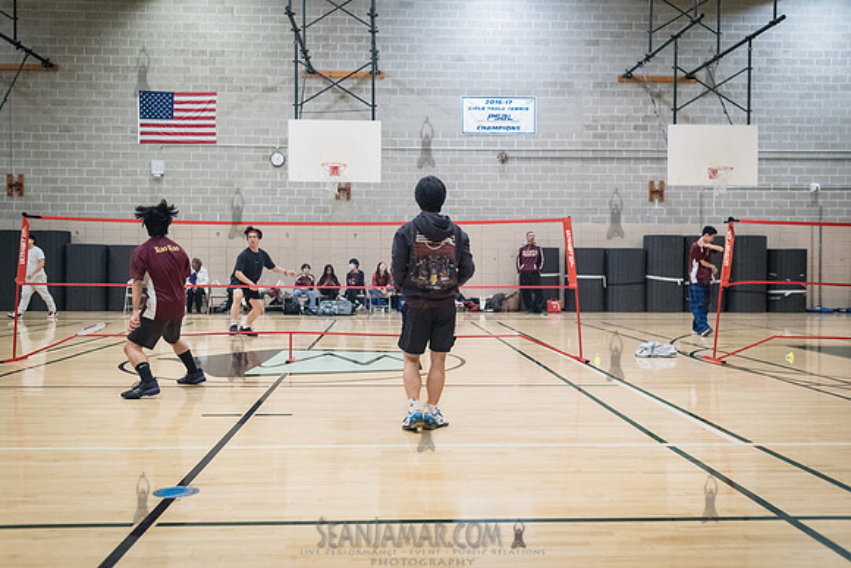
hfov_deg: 54.0
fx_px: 835
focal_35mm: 35
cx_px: 426
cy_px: 284
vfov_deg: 37.6
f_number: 3.5
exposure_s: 1/400
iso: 8000
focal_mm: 35
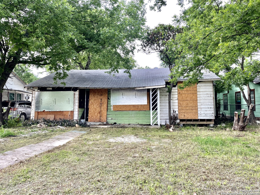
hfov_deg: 67.3
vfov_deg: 53.1
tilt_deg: +2.8
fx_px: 195
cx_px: 130
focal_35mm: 26
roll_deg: +0.8
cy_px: 98
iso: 32
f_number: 1.6
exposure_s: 1/202
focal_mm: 4.2
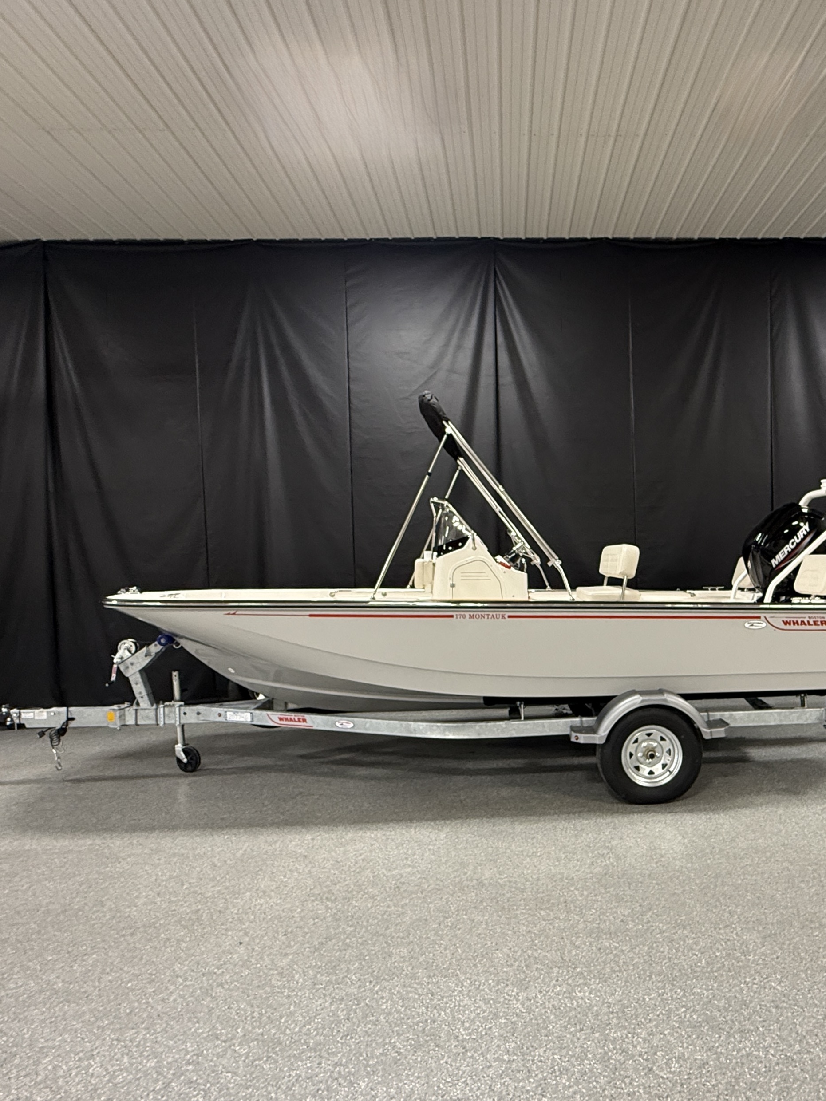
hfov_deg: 65.6
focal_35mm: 20
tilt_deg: -2.6
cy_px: 582
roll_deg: +0.7
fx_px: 636
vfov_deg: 81.7
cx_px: 481
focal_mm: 2.22
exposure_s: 1/60
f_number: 2.2
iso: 320
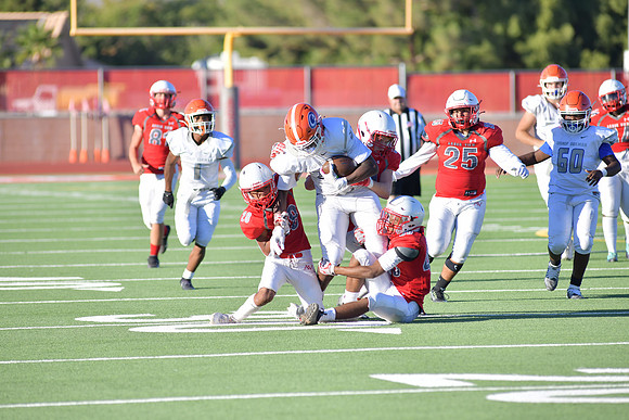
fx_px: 5243
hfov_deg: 6.9
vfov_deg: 4.6
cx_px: 314
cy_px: 210
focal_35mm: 300
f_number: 5
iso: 640
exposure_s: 1/3200
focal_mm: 300
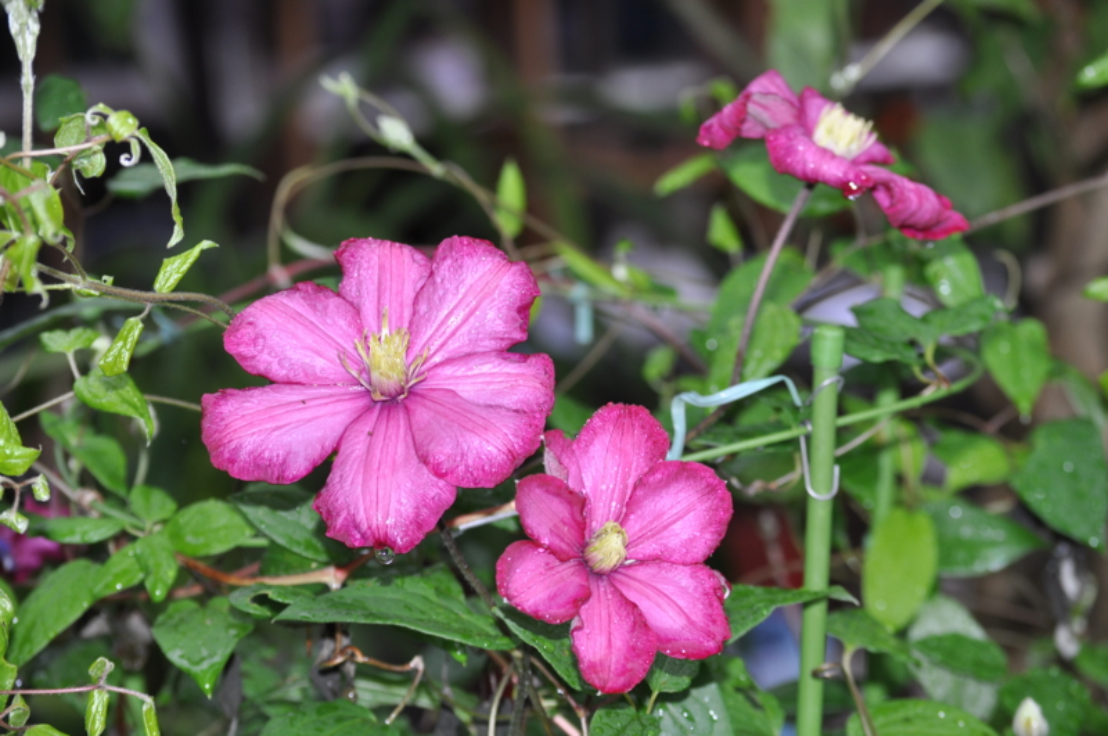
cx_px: 554
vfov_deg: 12.1
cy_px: 368
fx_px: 3458
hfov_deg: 18.2
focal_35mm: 112
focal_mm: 75
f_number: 5.6
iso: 200
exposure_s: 1/30
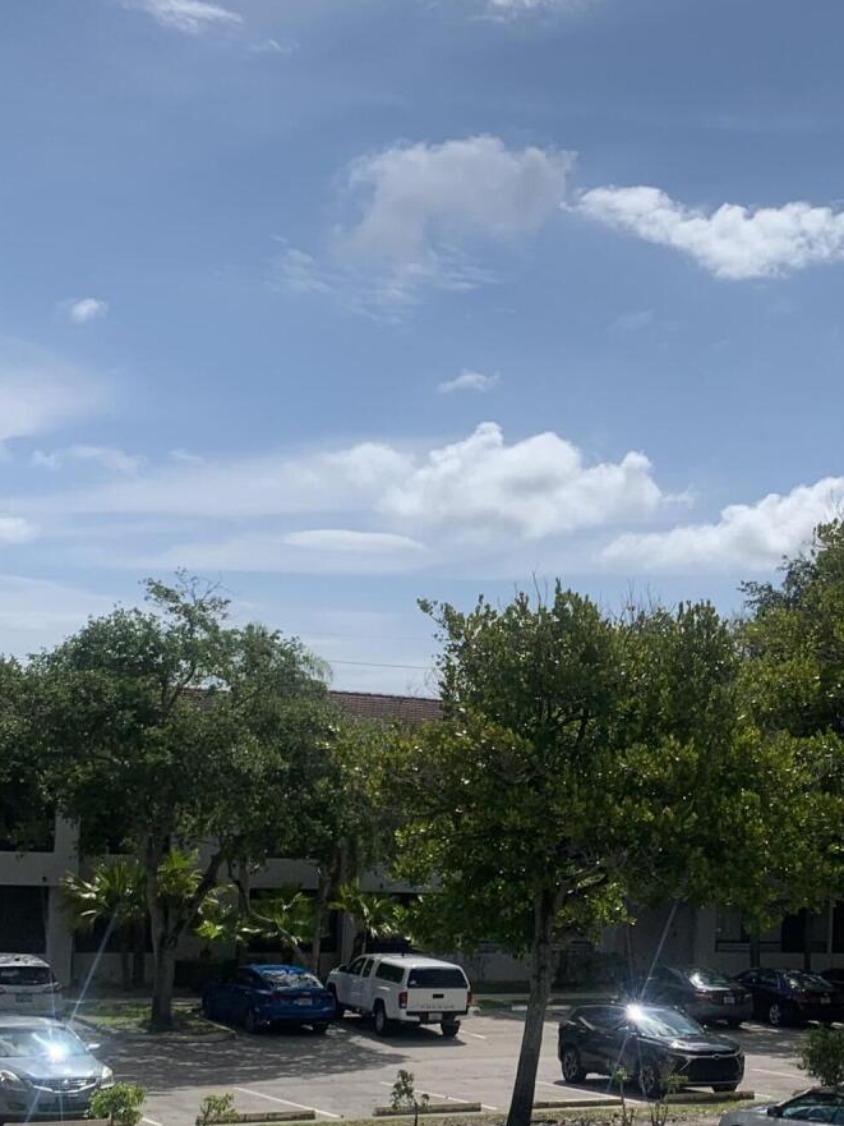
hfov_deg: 24.4
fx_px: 1918
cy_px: 826
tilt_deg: +0.4
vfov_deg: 32.2
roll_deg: -2.0
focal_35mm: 59
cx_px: 686
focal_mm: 4.25
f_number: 1.8
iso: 25
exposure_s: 1/6452
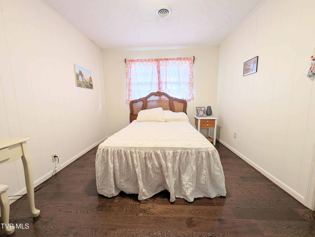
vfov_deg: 94.6
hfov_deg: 110.5
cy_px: 118
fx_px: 109
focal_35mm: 12
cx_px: 158
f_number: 1.95
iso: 45
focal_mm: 2.23
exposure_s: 1/30
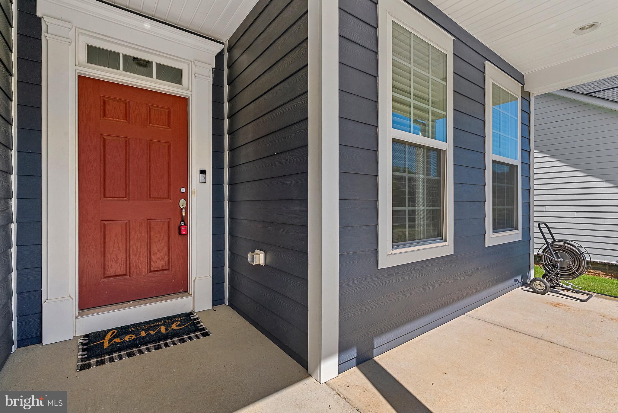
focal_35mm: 16
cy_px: 206
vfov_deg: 73.8
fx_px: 275
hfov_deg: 96.7
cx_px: 309
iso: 800
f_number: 8
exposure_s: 1/100
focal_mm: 16
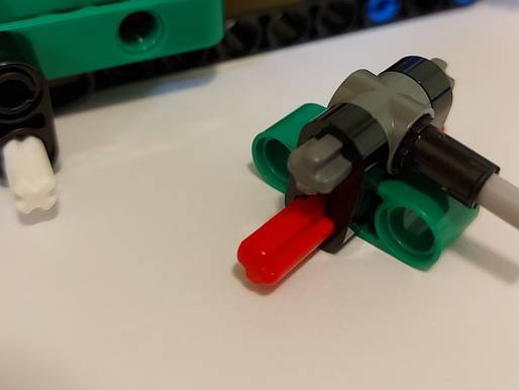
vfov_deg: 33.3
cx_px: 244
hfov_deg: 44.8
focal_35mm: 42
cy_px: 70
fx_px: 630
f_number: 1.8
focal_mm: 5.23
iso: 200
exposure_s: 1/33
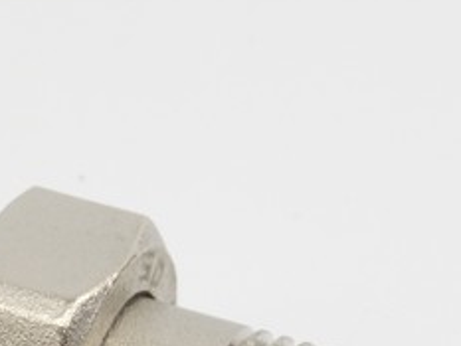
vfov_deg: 8.6
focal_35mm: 170
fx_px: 2265
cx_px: -53
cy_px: 413
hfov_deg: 11.4
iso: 100
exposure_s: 1/320
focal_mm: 10.5
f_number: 4.5
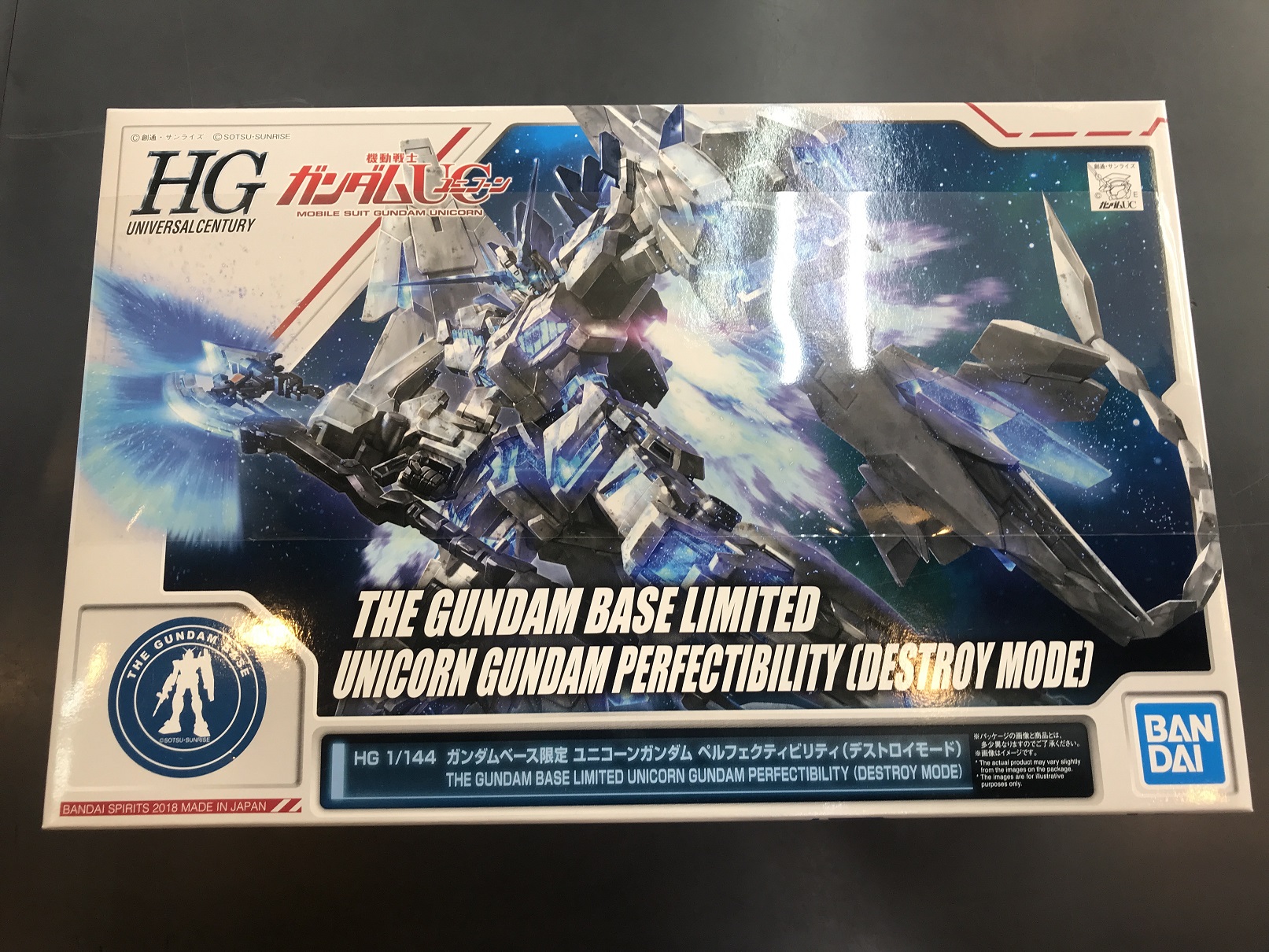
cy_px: 476
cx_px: 634
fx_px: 1027
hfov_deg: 63.4
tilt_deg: -78.2
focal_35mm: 28
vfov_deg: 49.8
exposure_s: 1/60
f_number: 1.8
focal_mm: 3.99
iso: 25
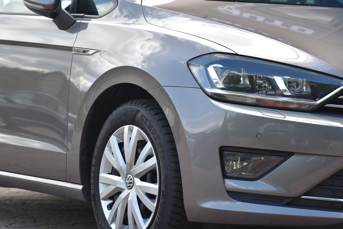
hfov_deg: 16.3
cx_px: 165
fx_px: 1201
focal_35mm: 126
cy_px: 120
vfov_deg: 10.9
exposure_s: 1/250
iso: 500
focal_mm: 120
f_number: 8
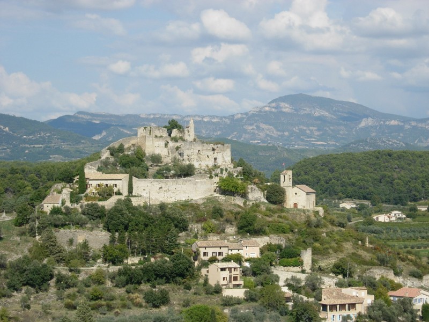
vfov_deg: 13.1
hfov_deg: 17.4
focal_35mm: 113
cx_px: 214
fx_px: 1400
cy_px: 161
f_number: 4.9
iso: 64
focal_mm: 23.4
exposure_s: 1/703
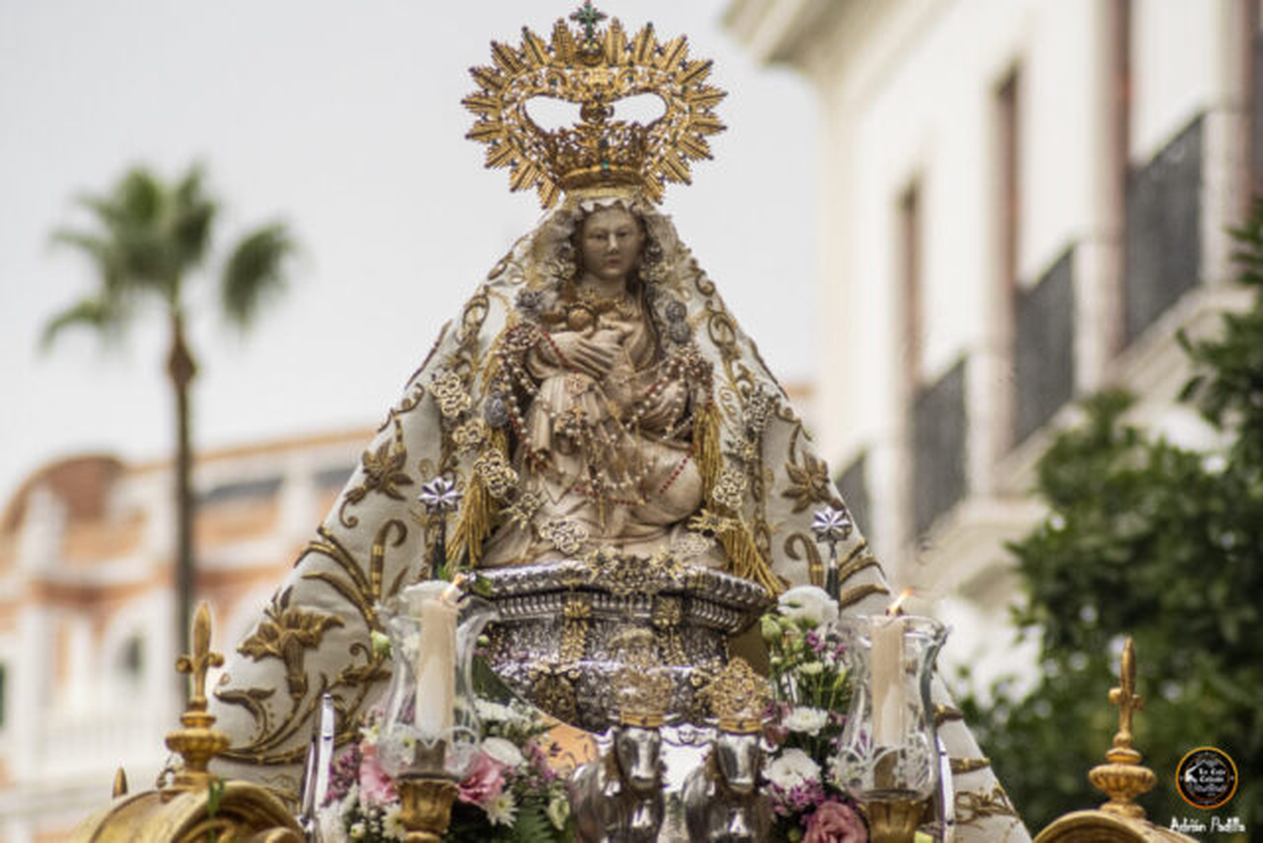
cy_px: 422
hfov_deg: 9.1
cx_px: 632
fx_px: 7895
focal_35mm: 225
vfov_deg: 6.1
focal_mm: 150
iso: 1600
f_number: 4.2
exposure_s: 1/6400
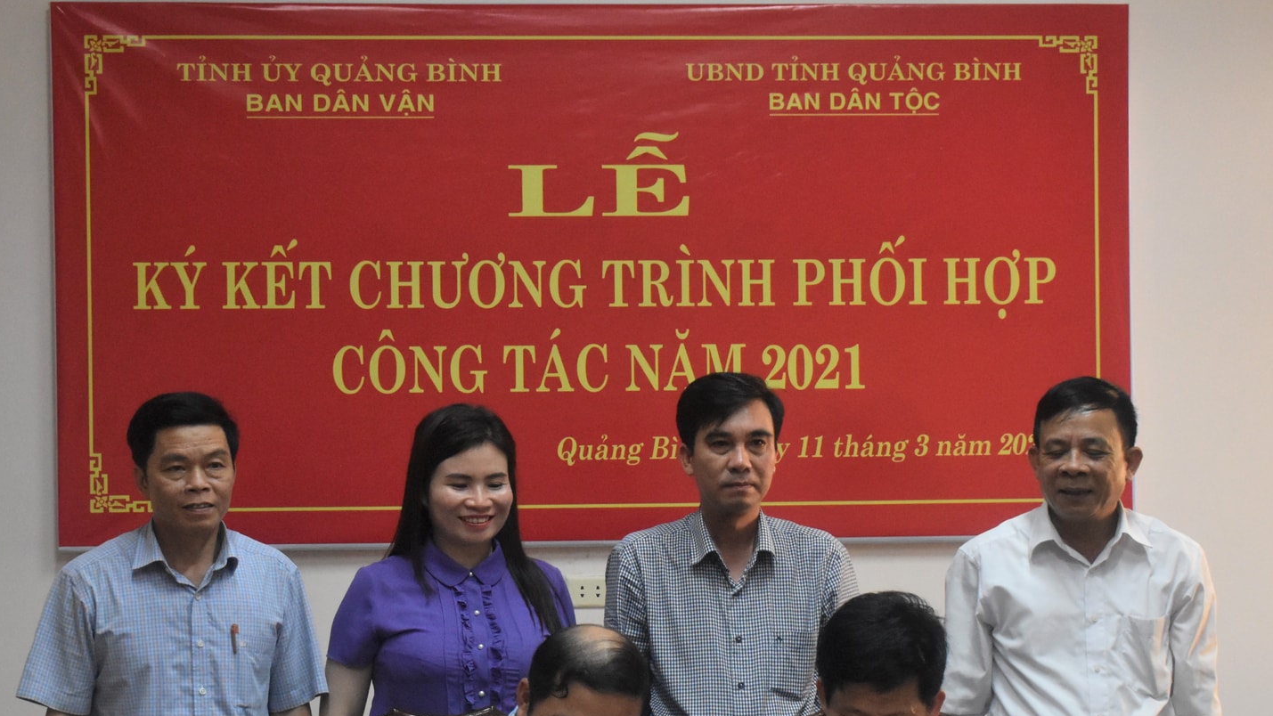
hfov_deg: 27.9
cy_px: 527
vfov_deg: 15.8
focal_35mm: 76
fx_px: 2566
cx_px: 575
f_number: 4.8
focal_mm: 36
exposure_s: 1/60
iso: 3200
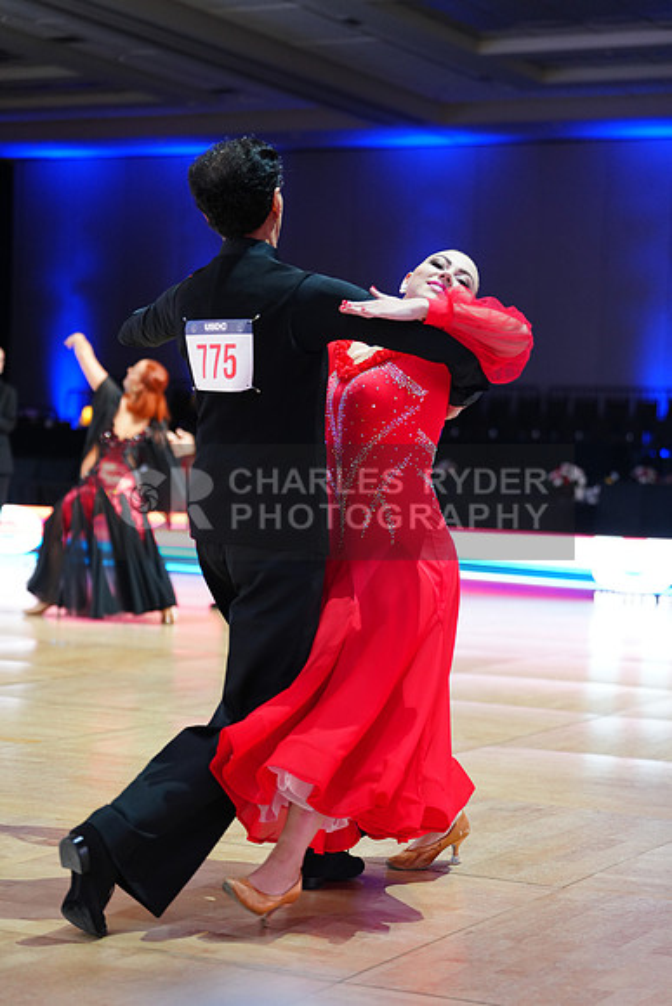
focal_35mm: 76
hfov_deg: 18.0
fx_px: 2127
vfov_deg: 26.6
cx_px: 336
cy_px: 503
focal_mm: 76
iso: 1600
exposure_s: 1/400
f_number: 2.8
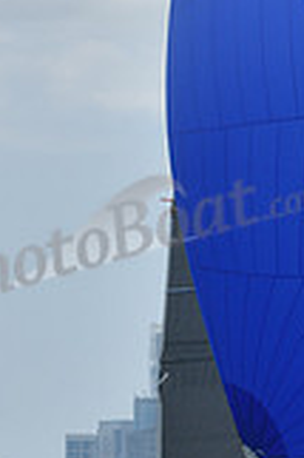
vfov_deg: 5.8
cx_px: 479
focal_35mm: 353
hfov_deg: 3.9
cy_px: 48
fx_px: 4481
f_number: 8
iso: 250
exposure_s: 1/1250
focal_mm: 98
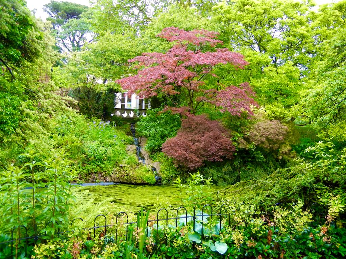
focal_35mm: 30
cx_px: 173
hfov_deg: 60.0
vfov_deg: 46.8
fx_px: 300
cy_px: 130
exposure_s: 1/48.5
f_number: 3.5
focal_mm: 5.4
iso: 160
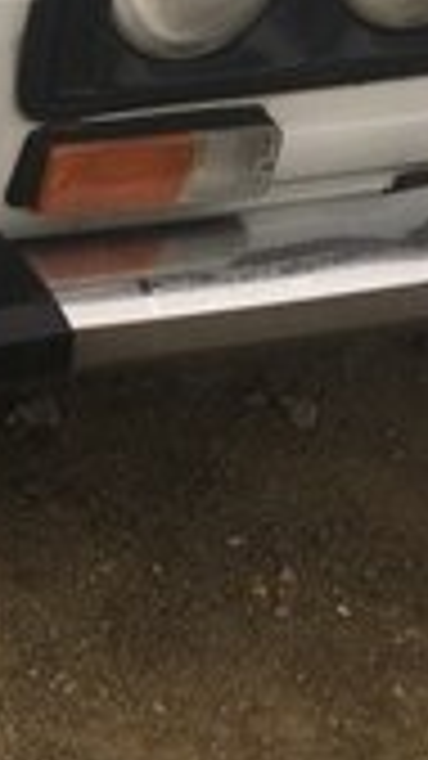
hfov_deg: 12.1
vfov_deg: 21.9
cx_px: -306
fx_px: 1877
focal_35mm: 93
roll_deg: -0.1
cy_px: -49
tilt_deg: -20.4
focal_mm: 4.15
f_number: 2.2
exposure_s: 1/50
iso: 32
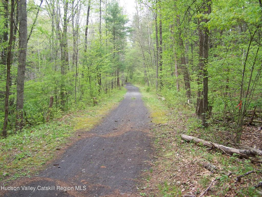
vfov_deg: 37.7
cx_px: 131
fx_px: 288
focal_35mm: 38
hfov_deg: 49.0
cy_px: 98
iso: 140
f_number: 2.8
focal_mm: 6.3
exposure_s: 1/200
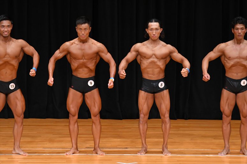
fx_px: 1954
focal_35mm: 285
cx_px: 124
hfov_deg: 7.2
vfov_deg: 4.8
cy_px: 82
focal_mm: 190
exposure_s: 1/400
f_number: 5.6
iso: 3200
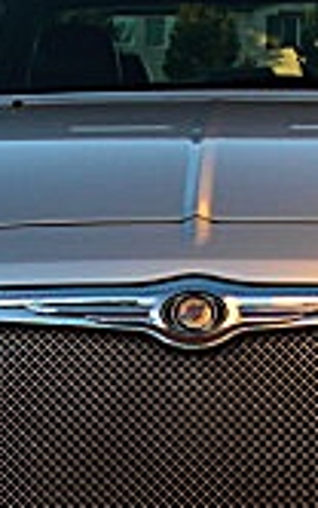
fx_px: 2035
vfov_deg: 14.1
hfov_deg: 8.9
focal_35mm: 147
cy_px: 410
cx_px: 229
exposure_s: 1/125
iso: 50
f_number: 2.8
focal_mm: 6.3
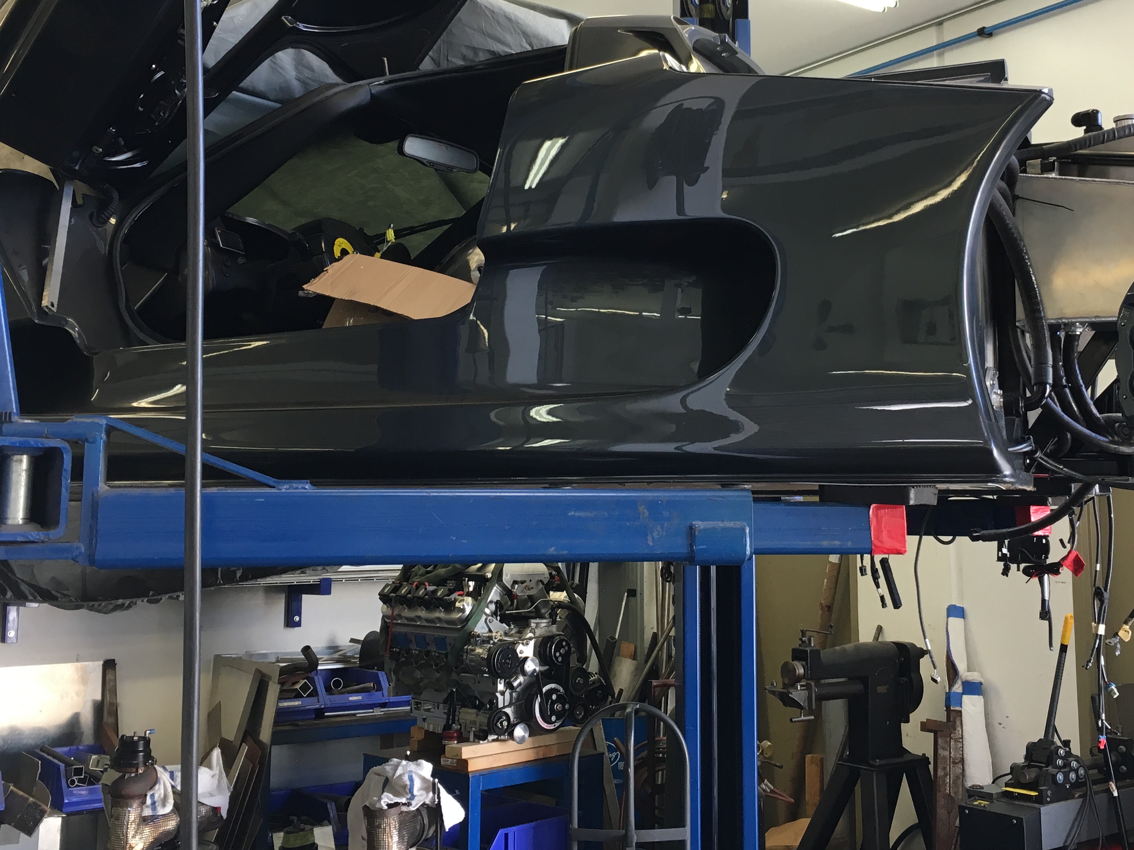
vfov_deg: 34.2
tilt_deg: +8.5
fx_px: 1376
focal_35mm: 42
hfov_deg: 44.7
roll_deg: +0.7
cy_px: 326
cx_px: 639
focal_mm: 4.15
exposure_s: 1/40
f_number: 2.2
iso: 32
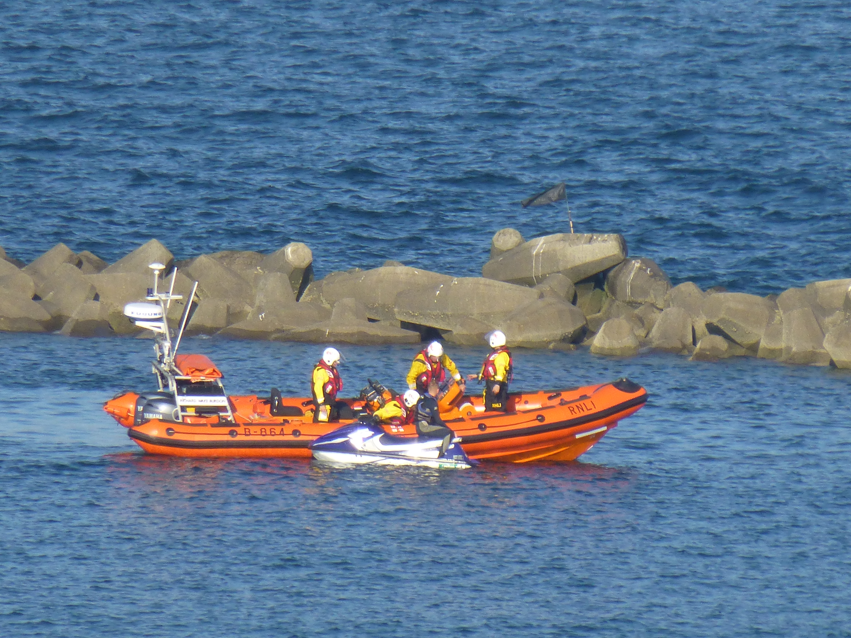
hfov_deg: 2.1
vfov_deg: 1.5
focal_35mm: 960
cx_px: 426
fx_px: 23601
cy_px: 319
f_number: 6.4
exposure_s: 1/320
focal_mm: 86
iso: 100
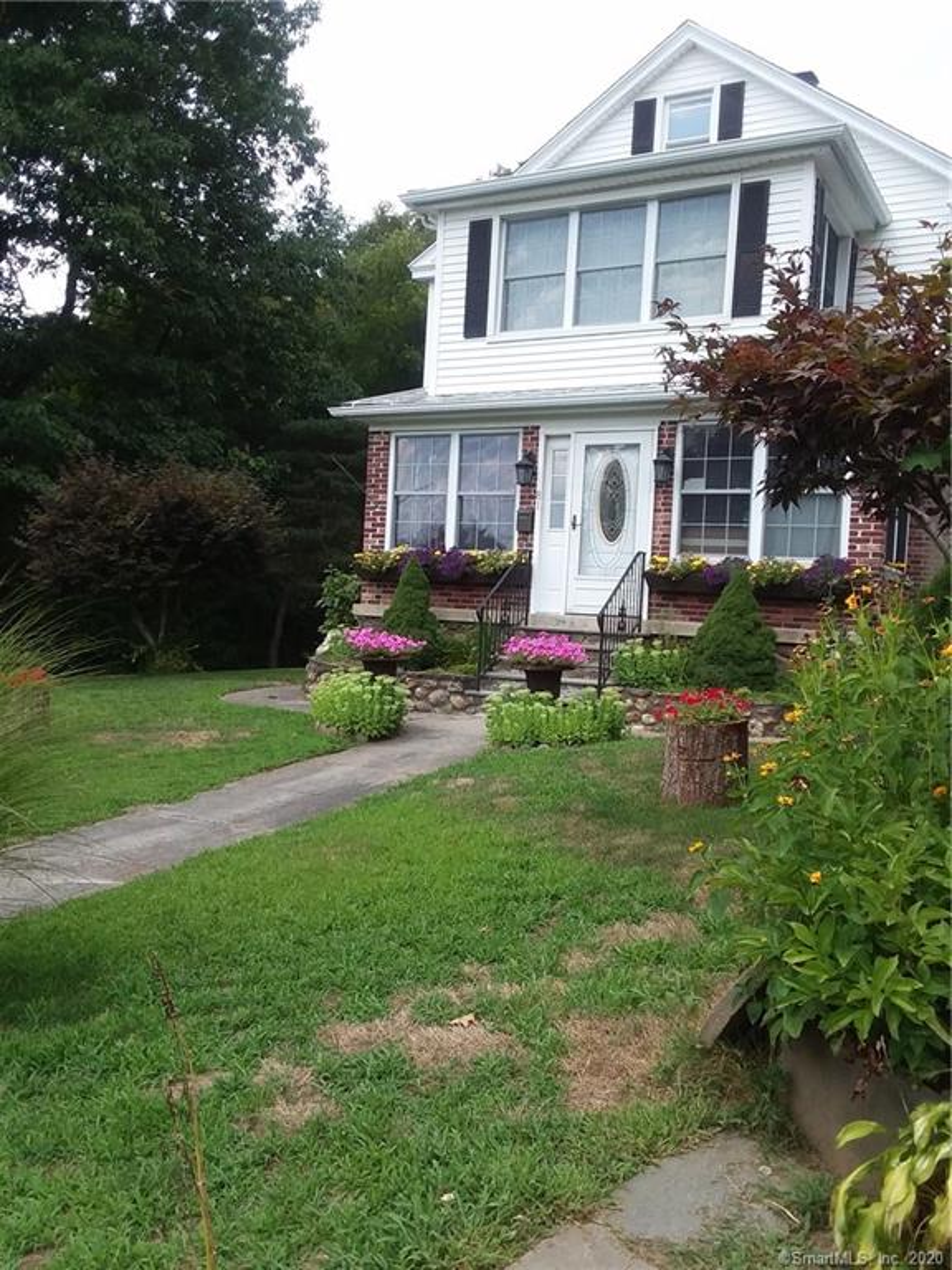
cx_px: 476
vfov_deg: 61.7
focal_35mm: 29
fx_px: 1063
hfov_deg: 48.2
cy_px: 635
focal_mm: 2.47
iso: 40
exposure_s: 1/549
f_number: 1.9
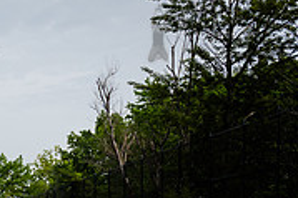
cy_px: 274
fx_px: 645
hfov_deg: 21.3
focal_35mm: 78
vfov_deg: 16.3
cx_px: -165
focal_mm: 24
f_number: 4
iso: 200
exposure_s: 1/1600
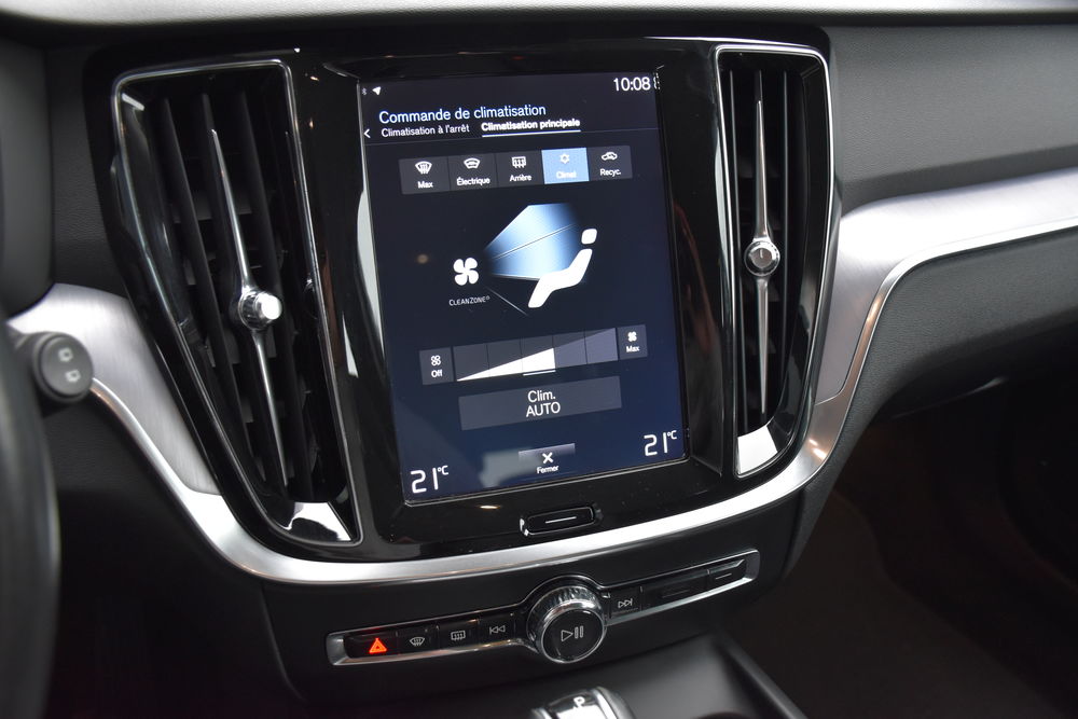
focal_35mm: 33
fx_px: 988
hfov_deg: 57.2
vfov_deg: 40.0
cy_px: 360
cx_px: 539
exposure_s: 1/60
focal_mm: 22
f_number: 3.5
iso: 1000
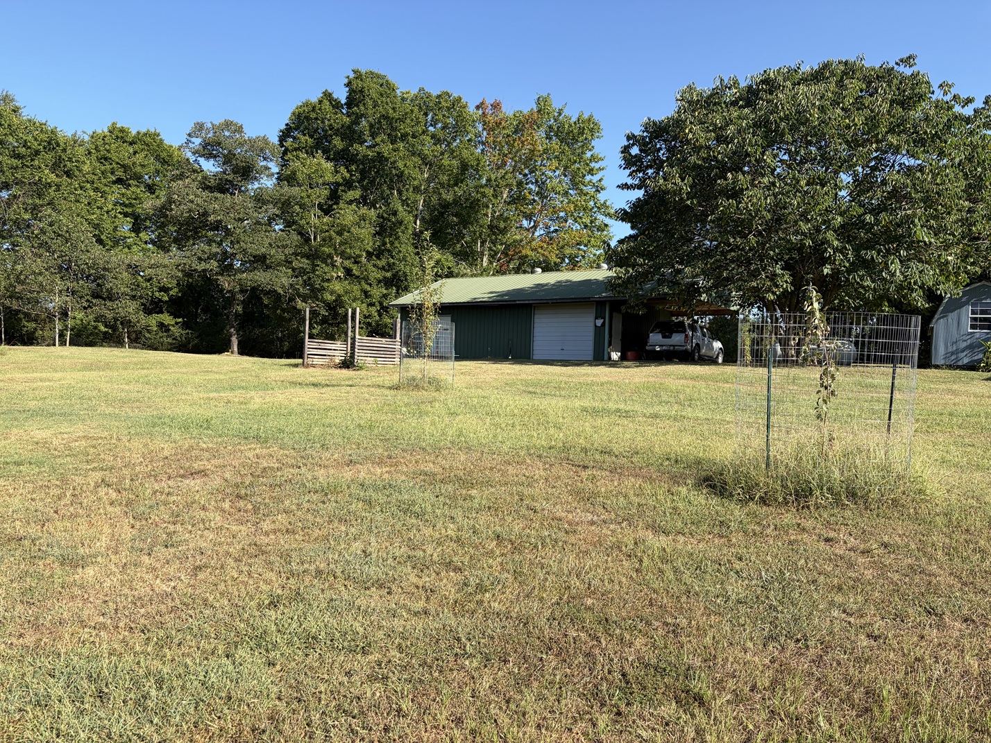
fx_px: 744
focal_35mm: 26
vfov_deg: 53.1
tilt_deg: +1.1
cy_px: 372
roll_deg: -1.1
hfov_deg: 67.3
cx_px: 496
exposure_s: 1/2012
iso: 50
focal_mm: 5.96
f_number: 1.6
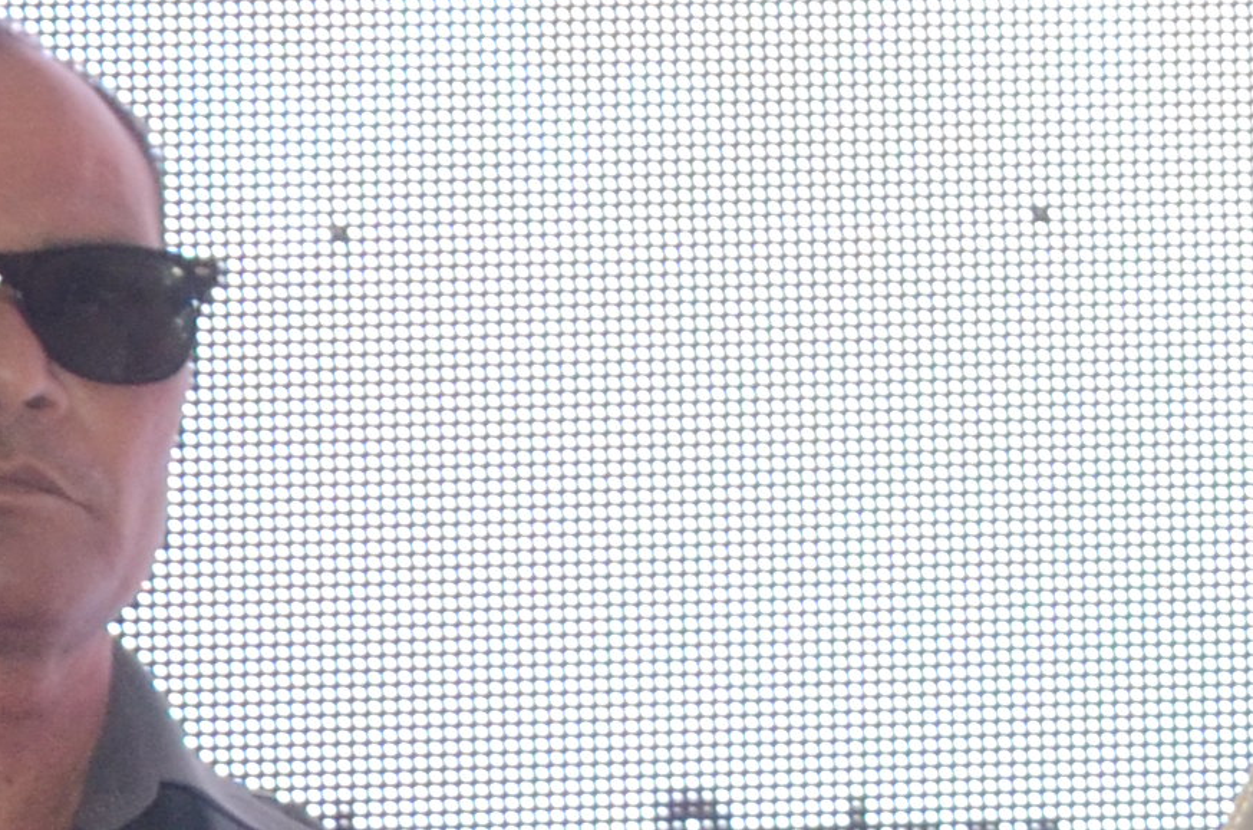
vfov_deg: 5.0
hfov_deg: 7.0
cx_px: 3531
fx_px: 9412
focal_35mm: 271
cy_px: 543
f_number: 7.1
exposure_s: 1/160
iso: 1000
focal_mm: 32
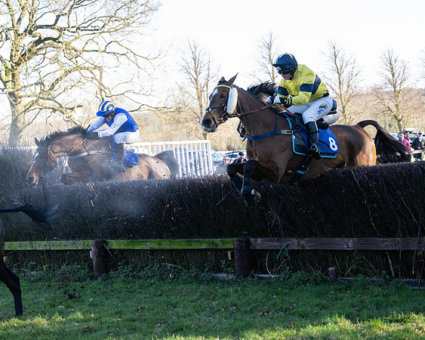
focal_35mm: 80
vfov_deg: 19.2
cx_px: 171
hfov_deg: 23.9
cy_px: 170
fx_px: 1002
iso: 800
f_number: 2.8
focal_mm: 70
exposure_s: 1/1600
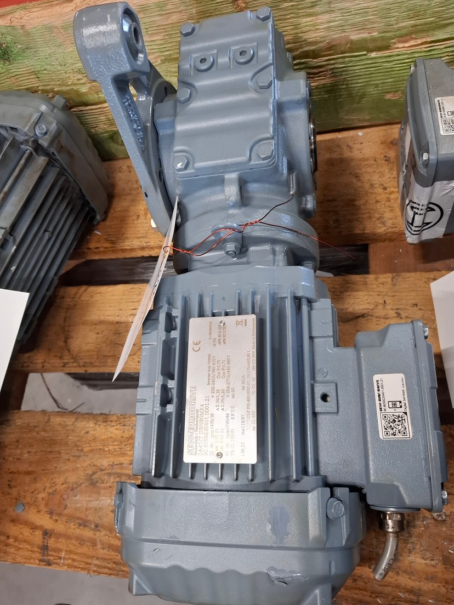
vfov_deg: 69.3
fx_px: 437
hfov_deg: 54.9
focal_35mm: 25
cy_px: 322
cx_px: 223
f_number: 1.8
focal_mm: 5.54
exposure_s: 1/50
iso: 320
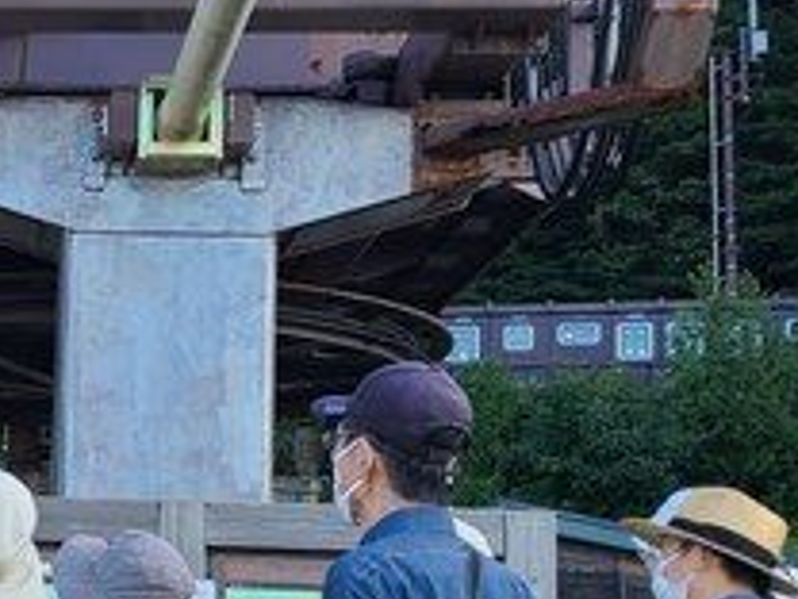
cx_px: -355
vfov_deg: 14.4
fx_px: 2351
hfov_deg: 17.5
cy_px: 447
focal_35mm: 102
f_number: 1.8
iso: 40
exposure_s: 1/369
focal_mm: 5.4
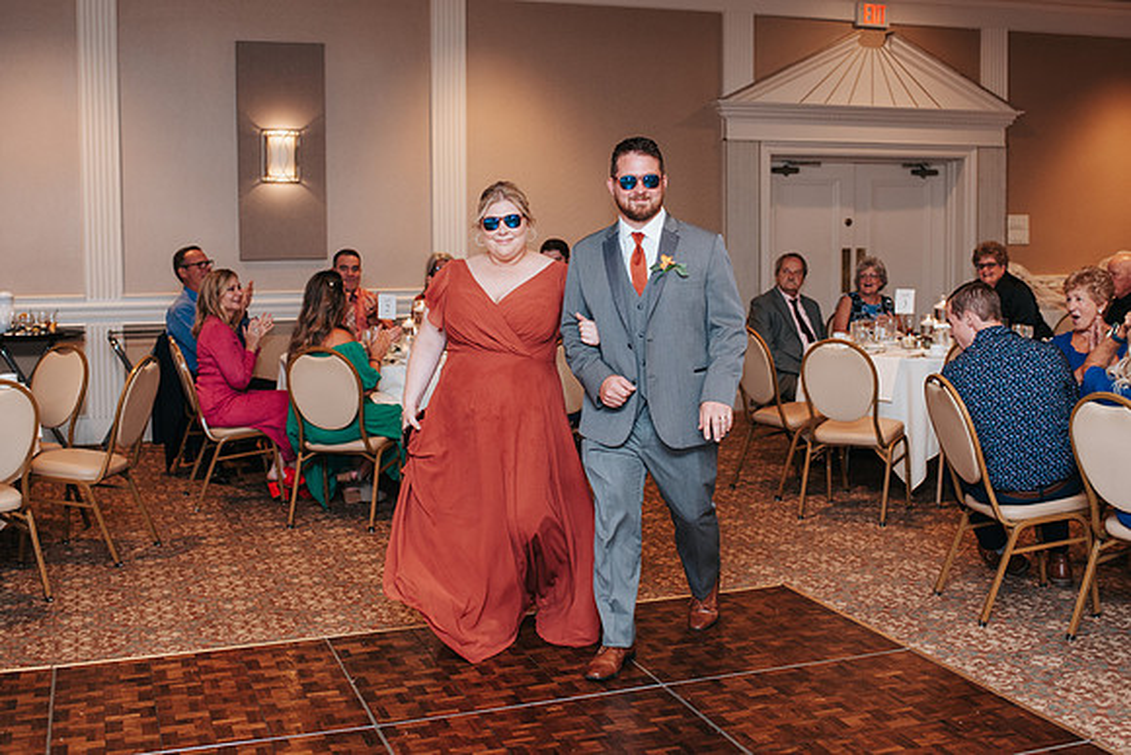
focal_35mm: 44
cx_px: 600
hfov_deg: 44.1
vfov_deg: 30.2
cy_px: 309
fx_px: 1395
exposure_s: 1/160
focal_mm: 35
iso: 1000
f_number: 2.8
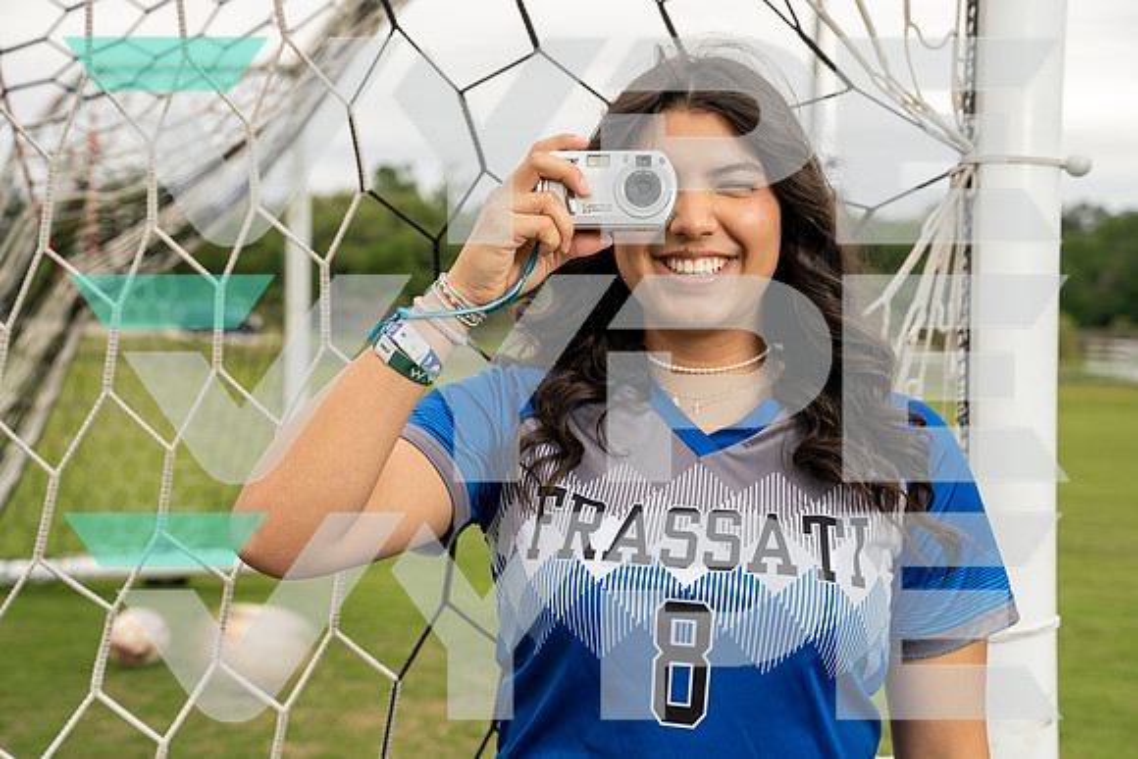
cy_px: 380
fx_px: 1865
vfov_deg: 23.0
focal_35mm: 59
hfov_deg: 33.9
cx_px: 569
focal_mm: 59
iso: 250
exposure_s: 1/250
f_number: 5.6
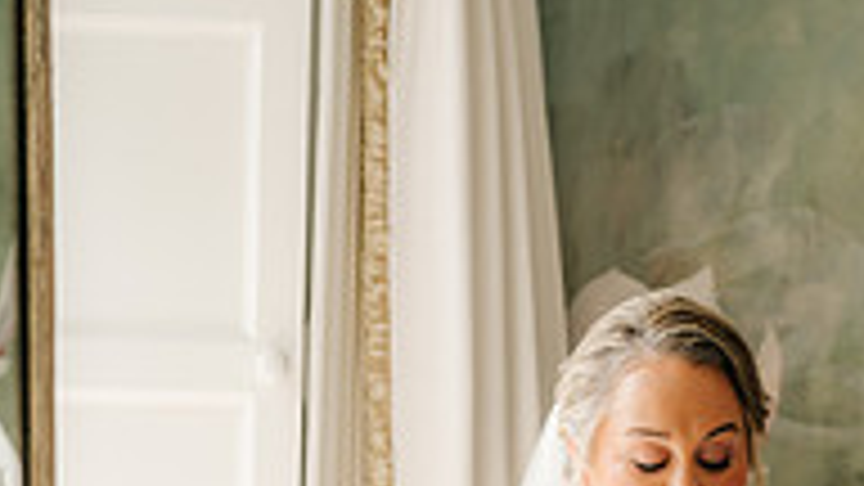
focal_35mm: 111
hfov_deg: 19.3
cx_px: 418
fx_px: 2543
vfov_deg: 10.4
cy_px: 830
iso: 100
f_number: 2.5
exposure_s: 1/250
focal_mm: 35
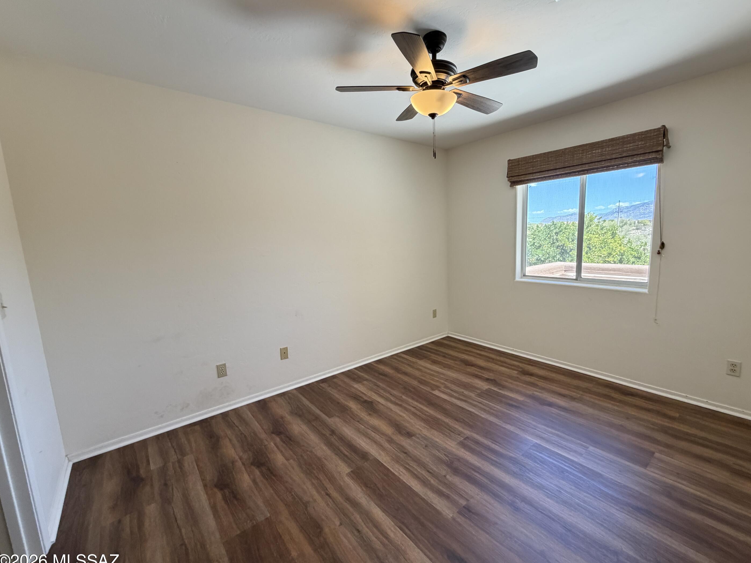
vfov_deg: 81.7
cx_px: 398
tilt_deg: -8.5
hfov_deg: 98.1
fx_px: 325
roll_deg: +2.3
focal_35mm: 15
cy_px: 287
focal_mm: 2.22
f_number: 2.2
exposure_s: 1/60
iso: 400
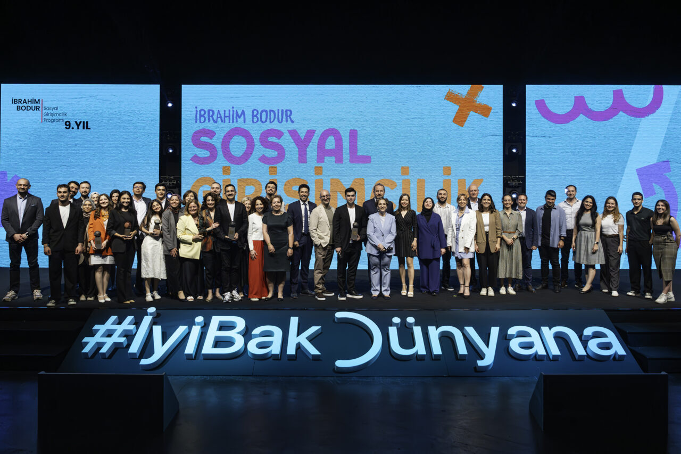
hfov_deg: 73.8
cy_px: 227
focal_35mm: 24
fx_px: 454
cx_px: 340
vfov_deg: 53.1
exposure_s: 1/800
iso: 5000
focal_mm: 24
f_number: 4.5
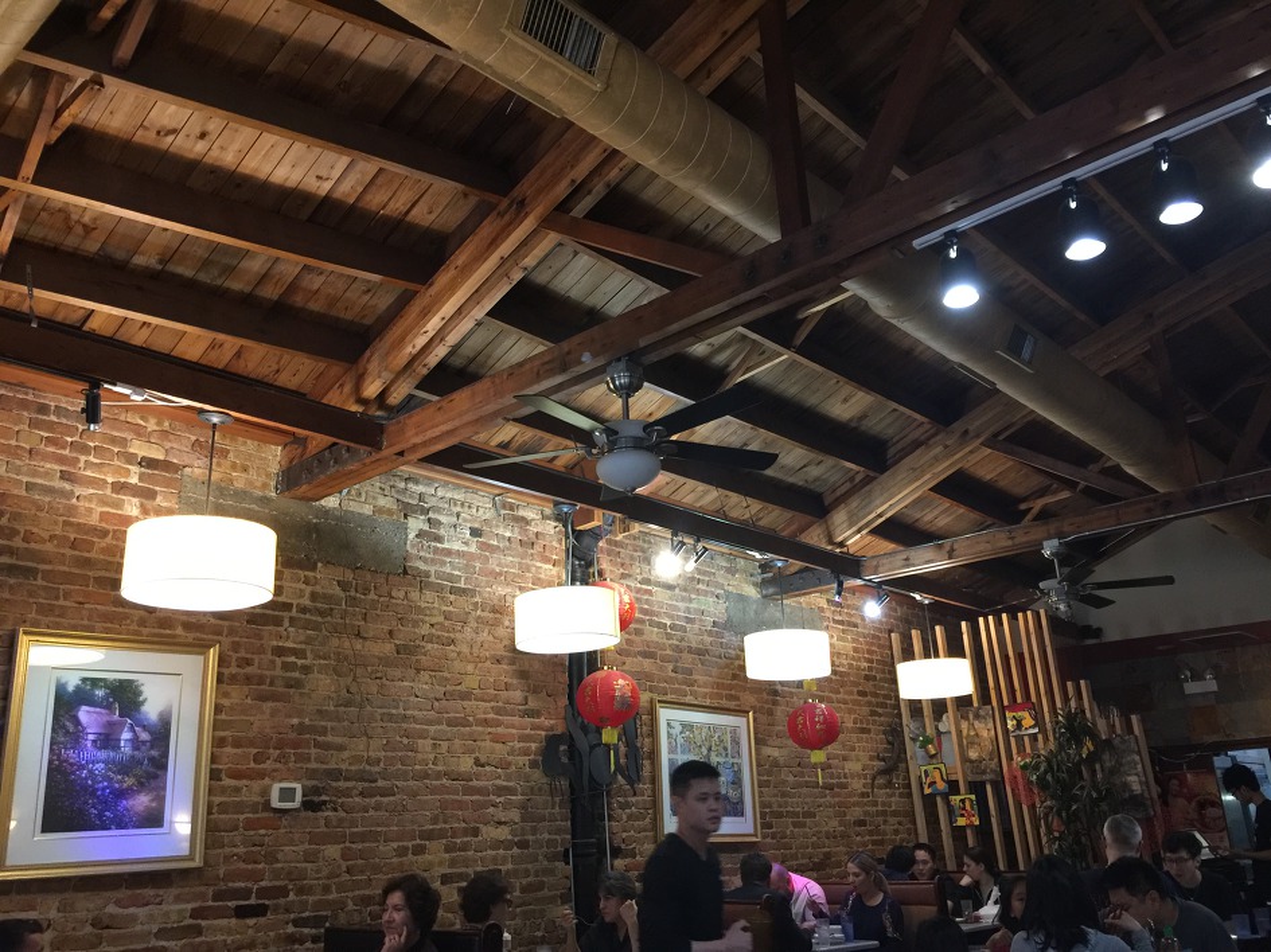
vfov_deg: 48.2
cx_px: 636
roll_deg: +1.2
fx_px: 1064
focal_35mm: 29
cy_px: 476
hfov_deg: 61.7
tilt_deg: +17.4
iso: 125
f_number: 2.2
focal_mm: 4.15
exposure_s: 1/15
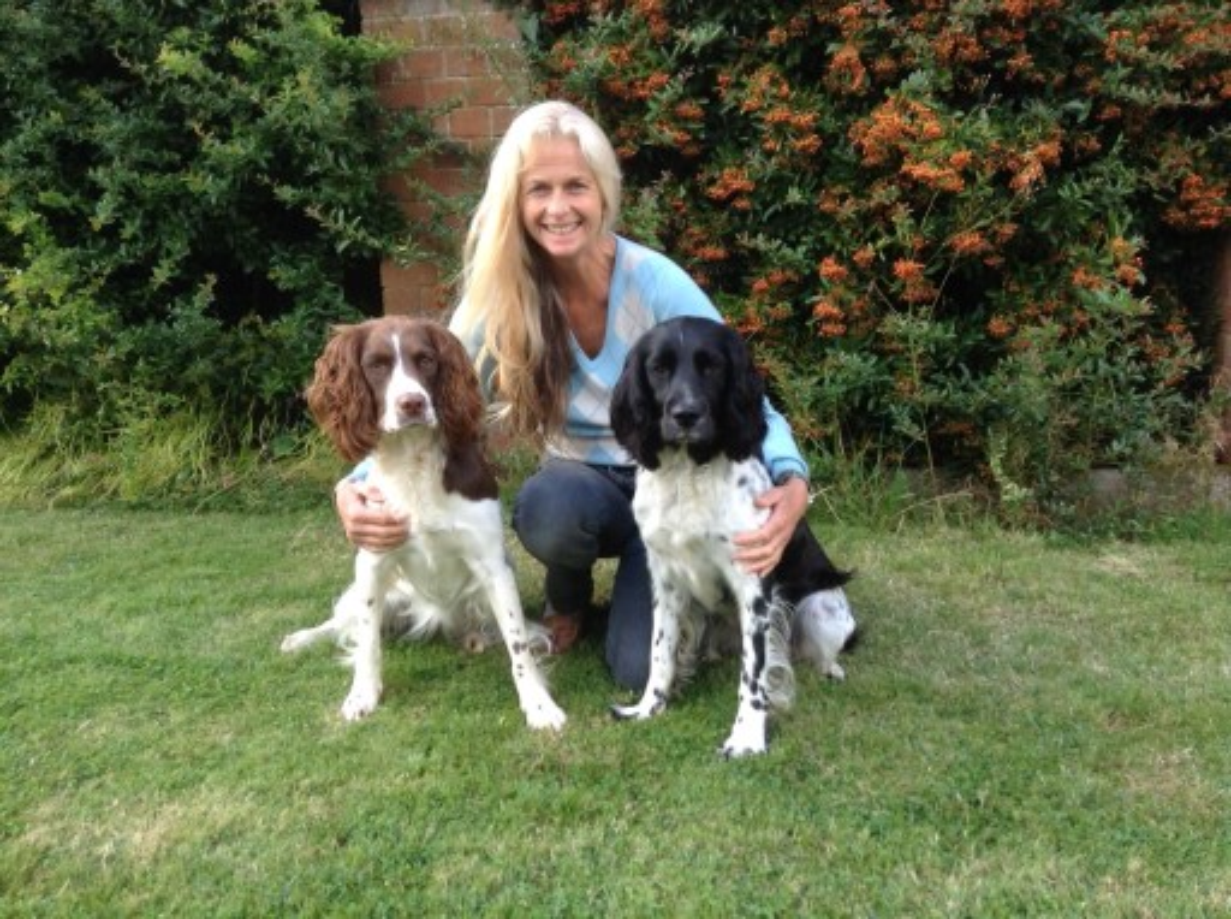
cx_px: 616
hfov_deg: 55.4
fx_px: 1171
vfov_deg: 42.8
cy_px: 460
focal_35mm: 33
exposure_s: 1/120
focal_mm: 3.3
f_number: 2.4
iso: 32
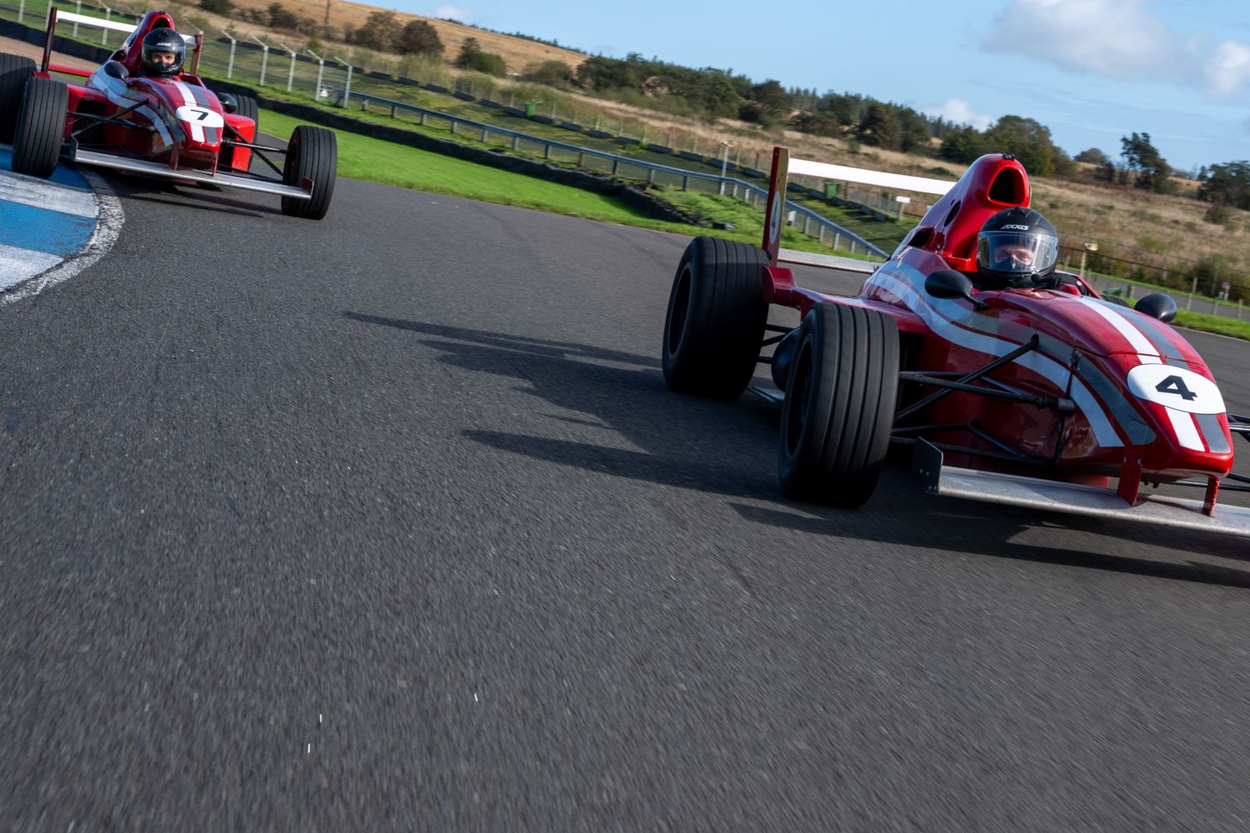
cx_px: 794
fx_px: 2639
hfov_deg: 26.6
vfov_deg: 17.9
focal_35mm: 76
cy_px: 381
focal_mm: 50
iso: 180
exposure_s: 1/250
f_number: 10
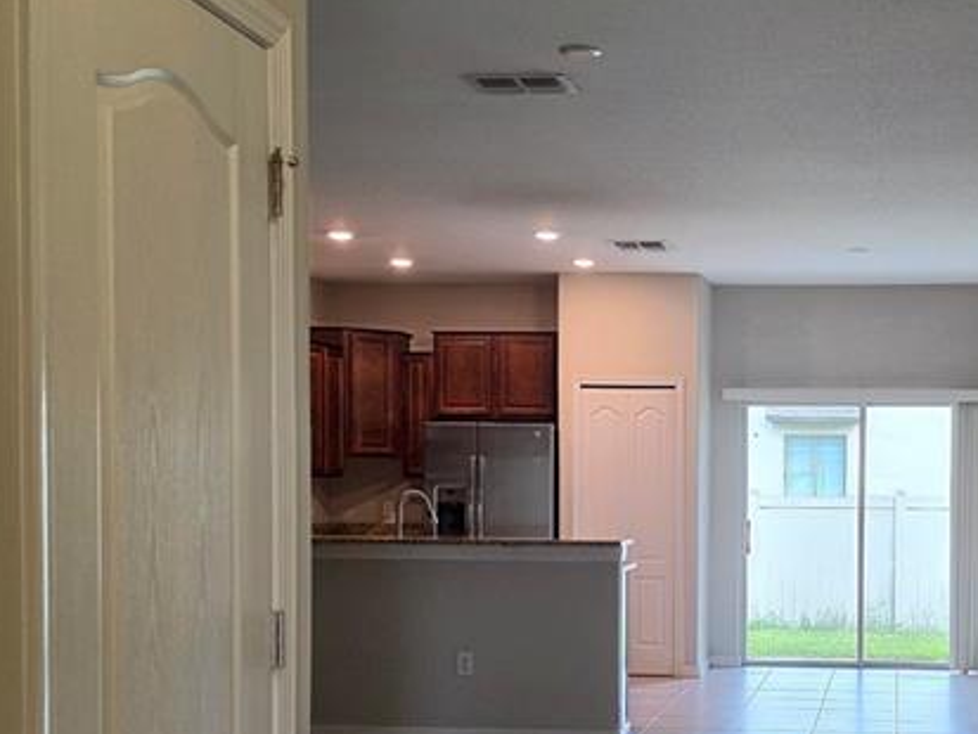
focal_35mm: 57
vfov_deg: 25.4
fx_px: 1611
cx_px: 741
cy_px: 542
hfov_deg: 33.1
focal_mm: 6.5
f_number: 1.4
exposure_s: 1/120
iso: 100
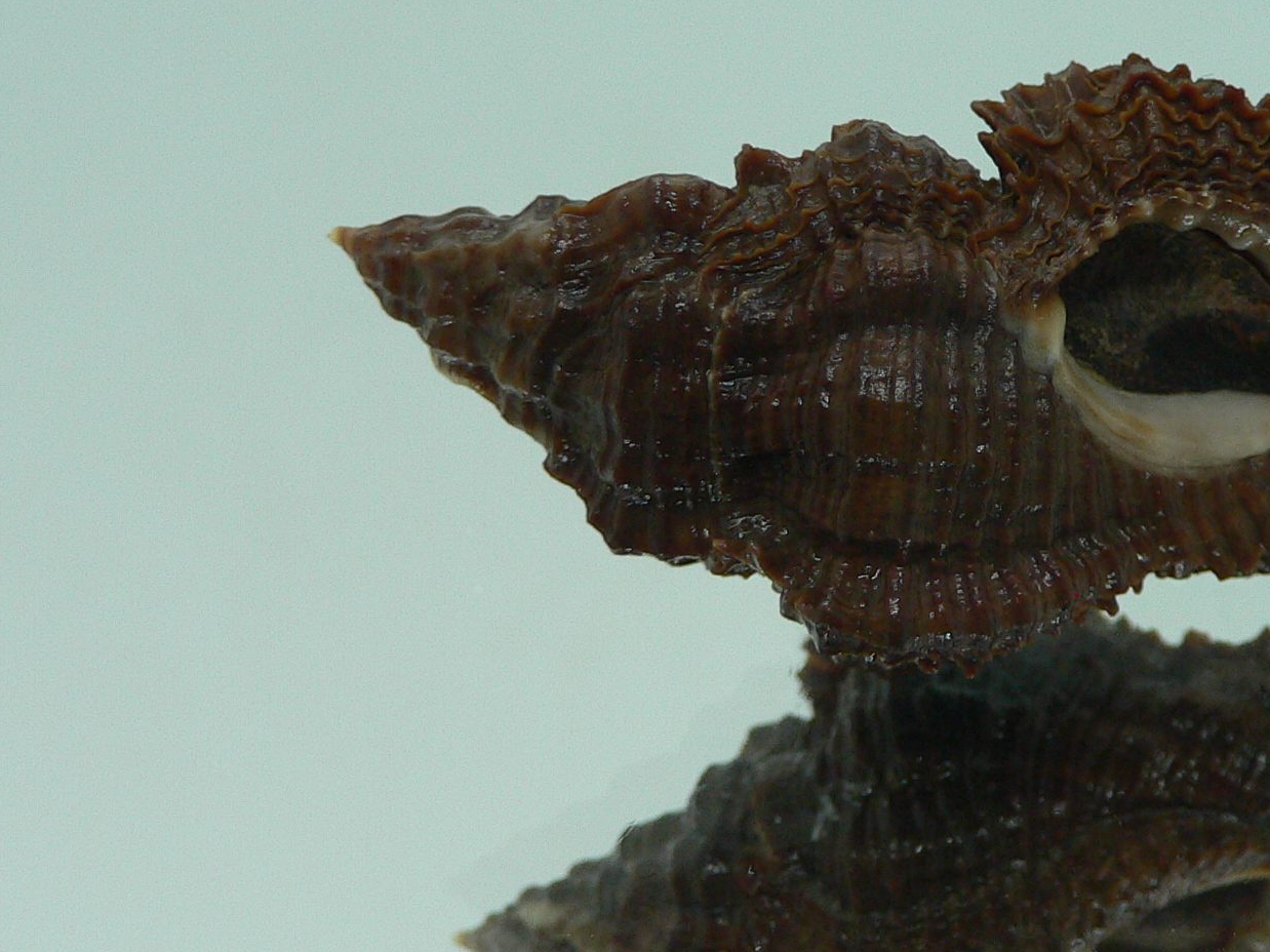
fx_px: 2091
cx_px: 961
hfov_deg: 33.1
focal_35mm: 57
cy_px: 442
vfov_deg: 25.6
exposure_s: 1/60
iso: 100
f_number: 2.8
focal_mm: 4.6
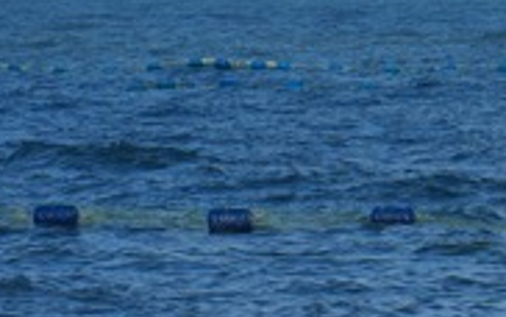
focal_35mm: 404
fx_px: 5575
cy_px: -89
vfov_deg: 3.3
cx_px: 1026
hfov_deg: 5.1
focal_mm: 75
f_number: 7.1
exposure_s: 1/250
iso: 50
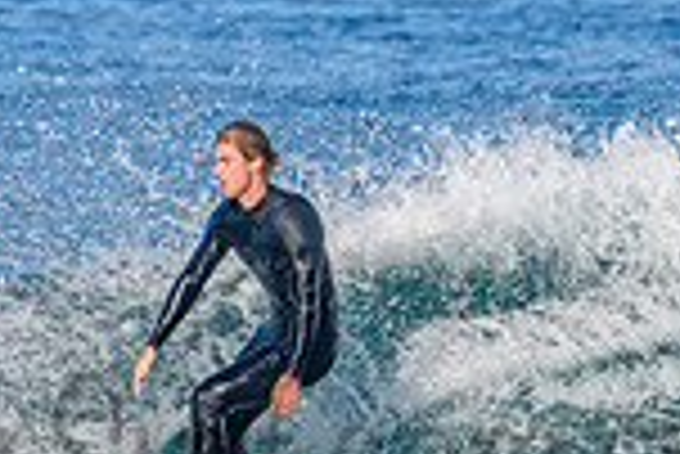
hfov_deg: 0.7
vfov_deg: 0.5
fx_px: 54357
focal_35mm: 2875
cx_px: 248
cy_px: 407
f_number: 5.6
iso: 360
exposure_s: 1/2000
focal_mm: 500
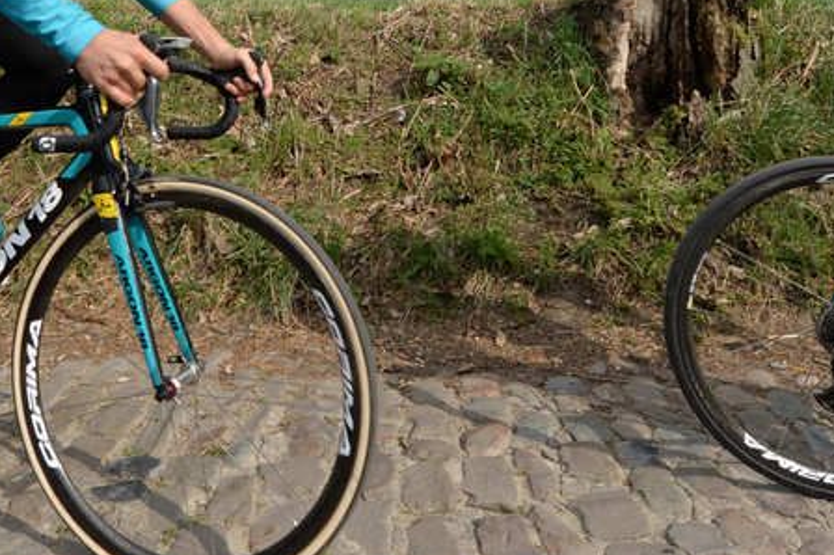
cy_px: 18
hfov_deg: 58.0
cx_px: 309
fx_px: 741
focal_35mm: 32
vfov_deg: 37.3
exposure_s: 1/500
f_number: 9
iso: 400
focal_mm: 14
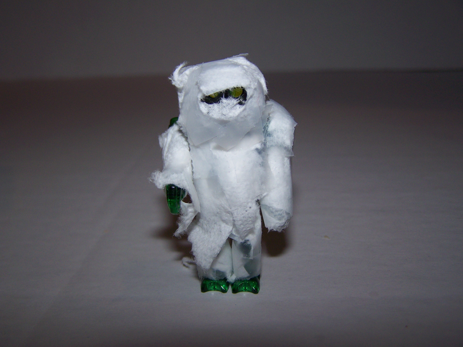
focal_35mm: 38
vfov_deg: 37.7
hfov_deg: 49.0
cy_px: 174
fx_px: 508
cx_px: 232
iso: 80
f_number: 2.8
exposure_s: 1/60
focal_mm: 6.3
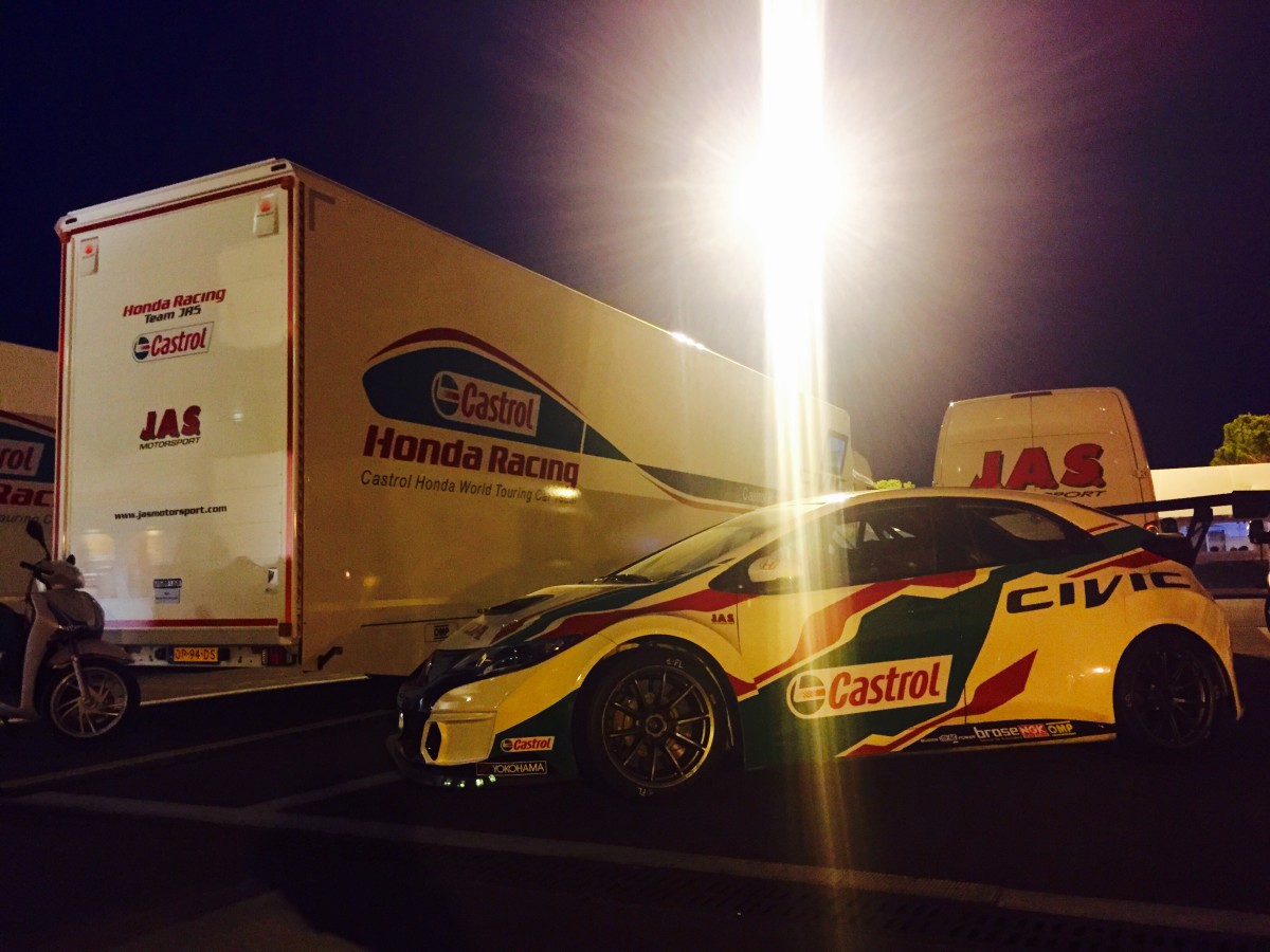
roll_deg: +1.3
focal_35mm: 29
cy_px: 476
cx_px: 635
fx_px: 1064
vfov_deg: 48.2
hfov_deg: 61.7
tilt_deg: +5.1
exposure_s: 1/17
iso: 250
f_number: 2.2
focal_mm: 4.15
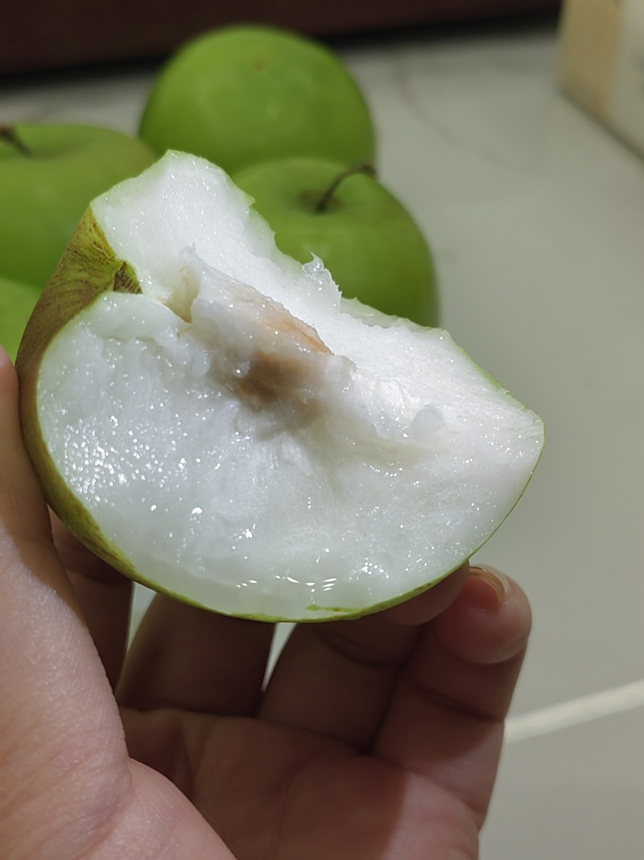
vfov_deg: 40.4
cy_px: 430
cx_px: 322
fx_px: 1166
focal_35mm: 47
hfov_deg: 30.9
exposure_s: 1/100
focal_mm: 5.52
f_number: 1.9
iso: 80
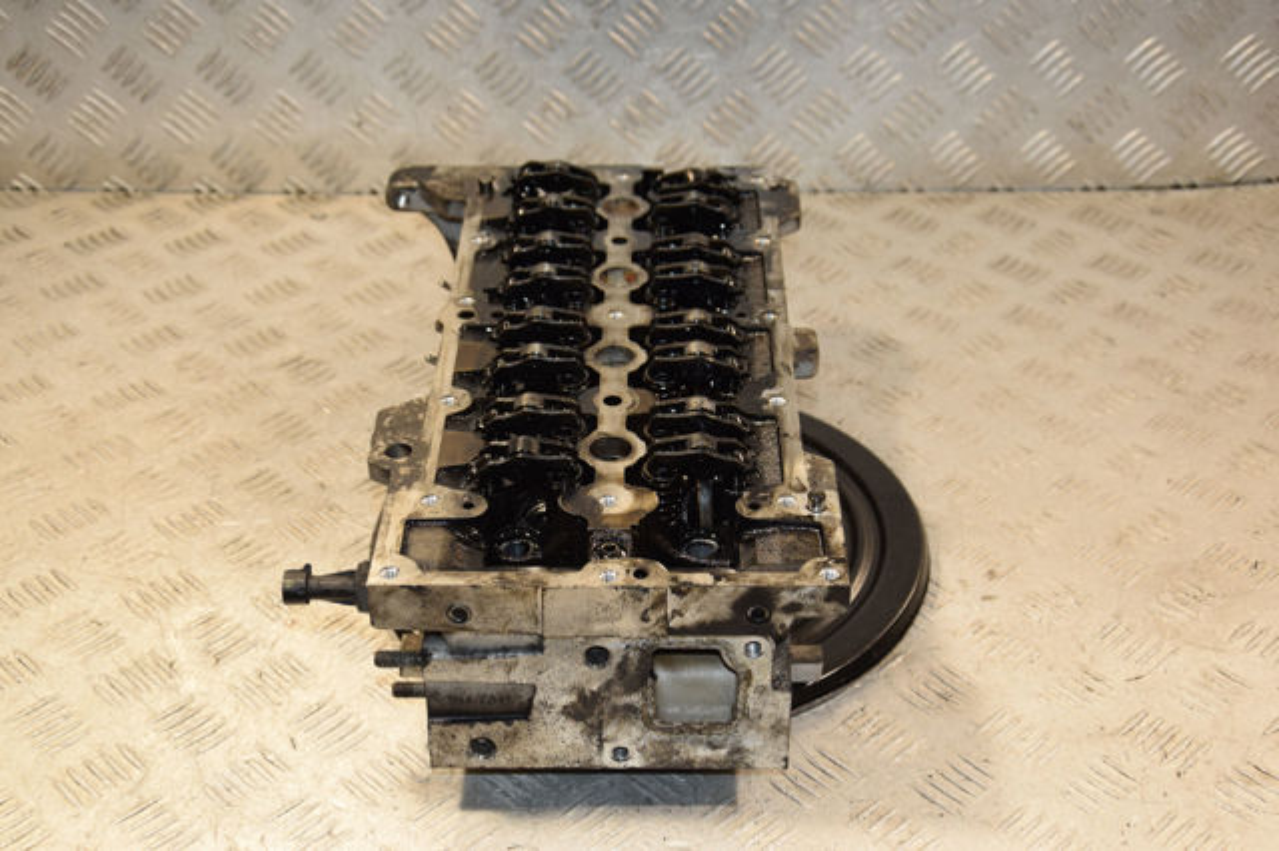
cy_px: 426
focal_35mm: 52
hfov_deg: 37.9
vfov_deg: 25.7
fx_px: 1864
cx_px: 640
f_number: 5.6
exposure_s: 1/200
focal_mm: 35
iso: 800
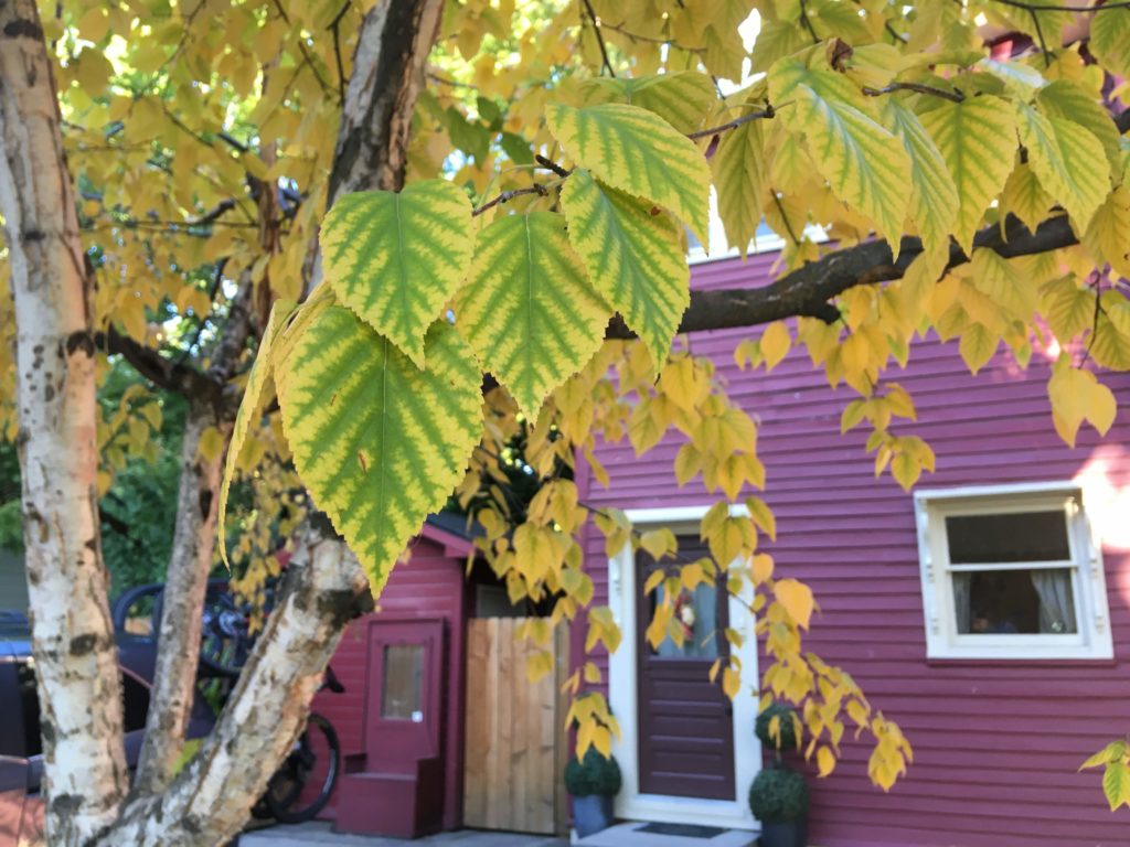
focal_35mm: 29
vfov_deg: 48.2
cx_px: 565
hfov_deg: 61.7
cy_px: 424
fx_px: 947
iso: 25
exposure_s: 1/30
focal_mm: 4.15
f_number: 2.2
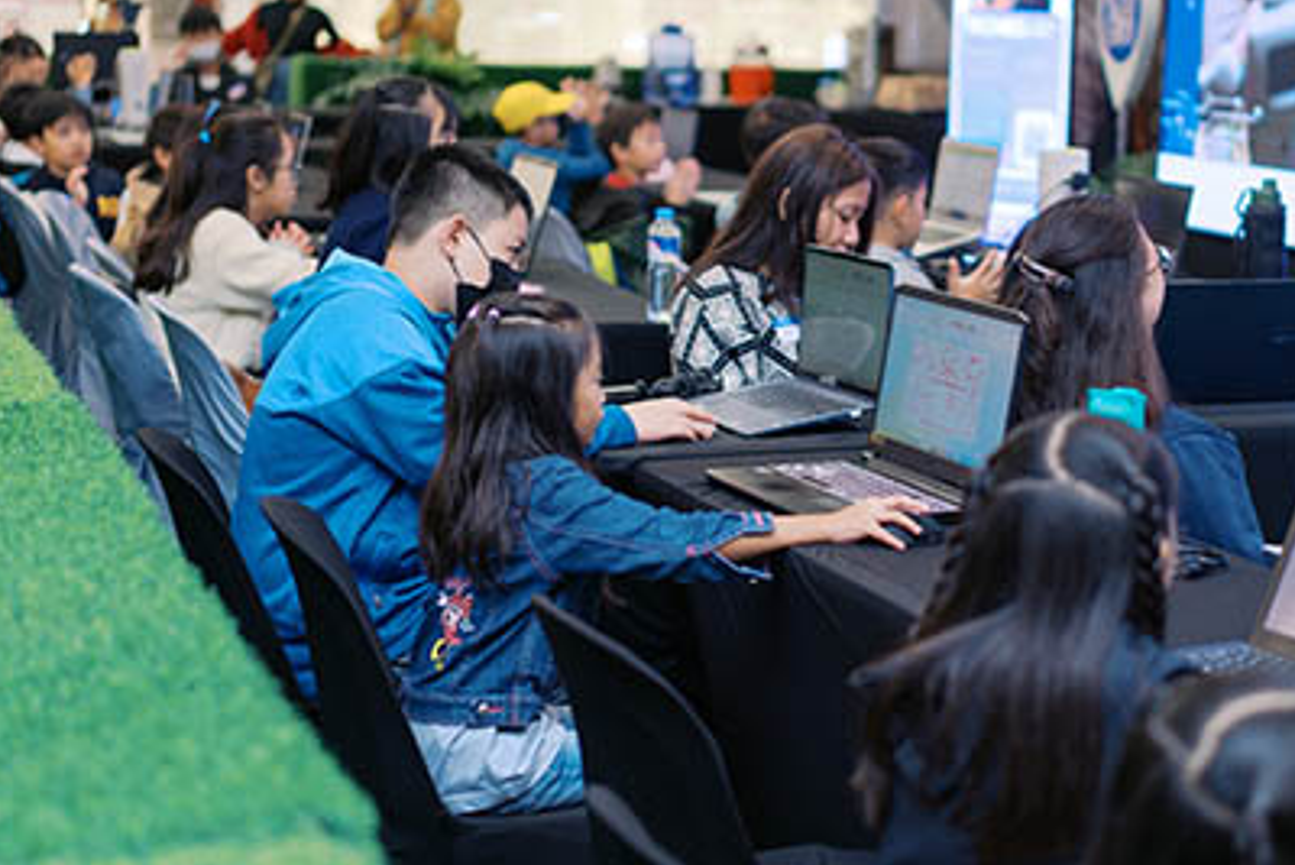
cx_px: 829
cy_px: 376
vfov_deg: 18.2
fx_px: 2699
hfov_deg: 26.9
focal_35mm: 75
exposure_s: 1/160
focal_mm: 50
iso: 320
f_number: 1.8
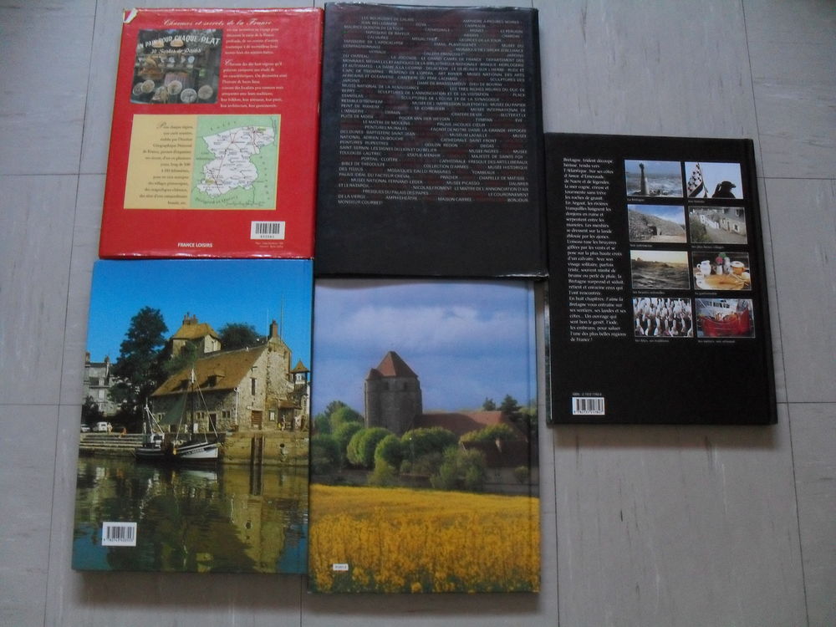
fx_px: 845
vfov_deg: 40.7
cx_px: 418
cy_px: 314
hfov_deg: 52.6
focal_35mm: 35
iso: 400
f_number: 3.2
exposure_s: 1/15
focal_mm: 6.3
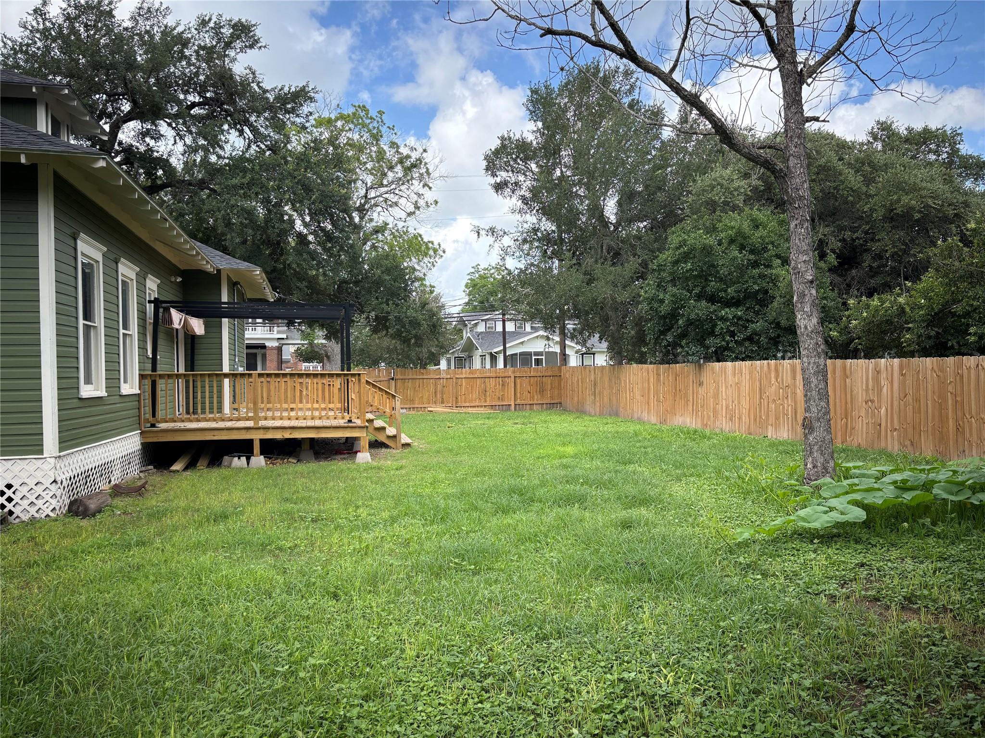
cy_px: 369
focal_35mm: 26
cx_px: 492
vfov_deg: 53.1
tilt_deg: +0.0
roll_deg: +0.8
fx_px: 740
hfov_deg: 67.3
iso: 50
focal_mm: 5.96
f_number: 1.6
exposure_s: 1/831
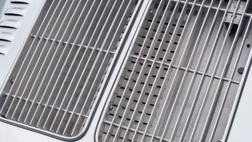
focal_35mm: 71
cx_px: 140
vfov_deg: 17.0
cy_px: 88
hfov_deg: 29.7
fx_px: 475
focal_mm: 35
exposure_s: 1/250
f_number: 9
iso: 400
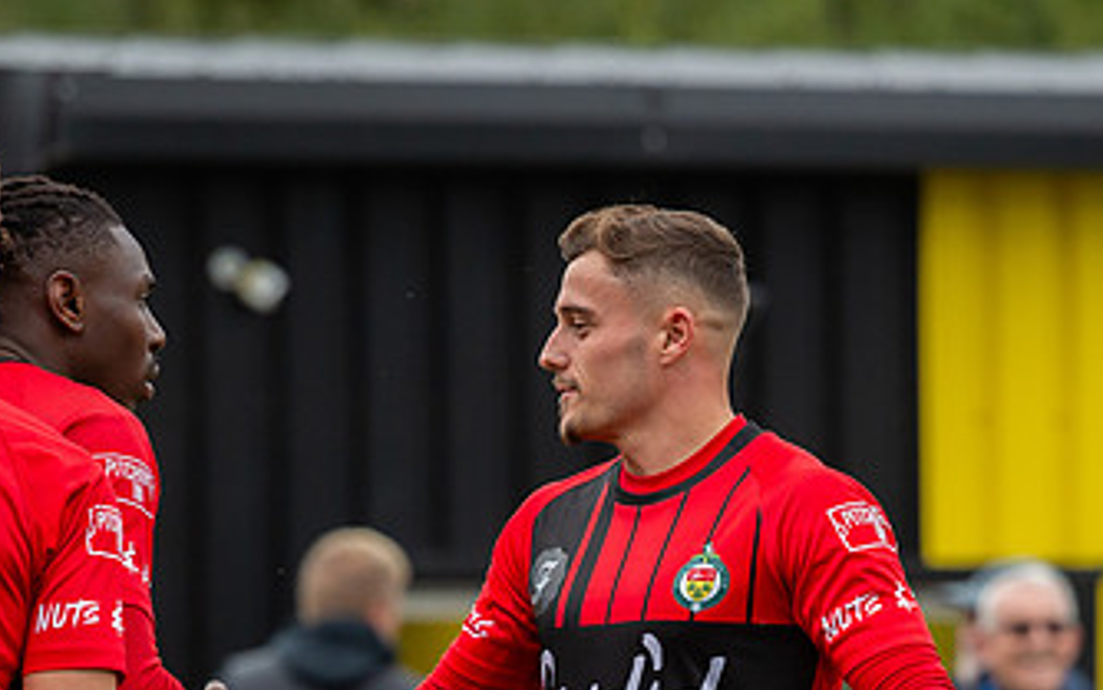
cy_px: 672
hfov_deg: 4.9
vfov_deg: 3.1
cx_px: 685
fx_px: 12840
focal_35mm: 427
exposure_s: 1/1250
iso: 800
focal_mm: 185
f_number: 4.5
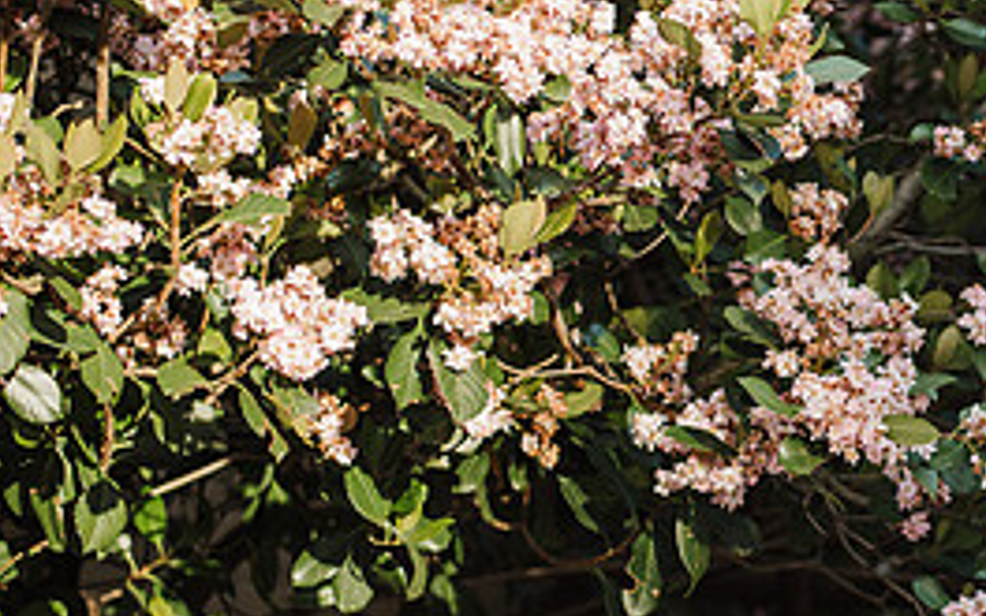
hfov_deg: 18.1
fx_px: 3010
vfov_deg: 11.7
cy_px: 424
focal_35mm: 112
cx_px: 982
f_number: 2.5
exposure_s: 1/500
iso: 200
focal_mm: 50
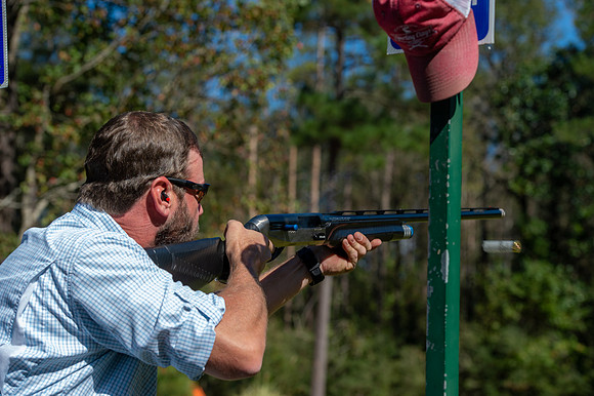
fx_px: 1616
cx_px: 297
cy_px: 198
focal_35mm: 98
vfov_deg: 13.9
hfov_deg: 20.8
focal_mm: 98
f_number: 6.3
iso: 125
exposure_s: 1/400
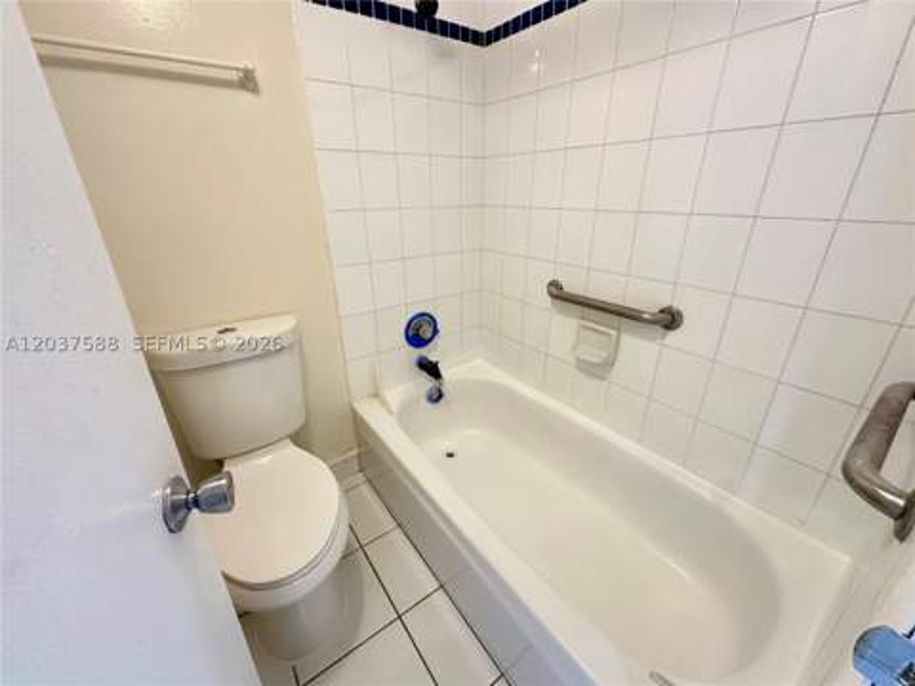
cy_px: 343
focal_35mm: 14
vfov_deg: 85.7
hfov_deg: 102.1
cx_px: 458
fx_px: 370
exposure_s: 1/60
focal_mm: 2.22
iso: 200
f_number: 2.2
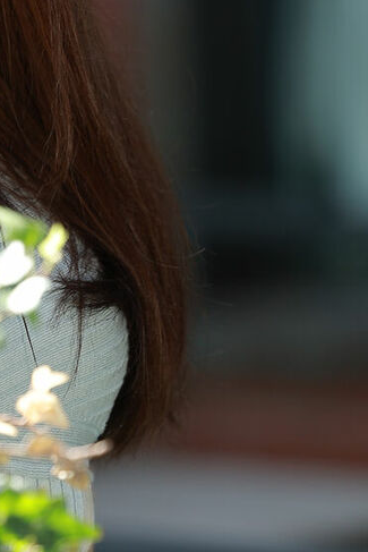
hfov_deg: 2.6
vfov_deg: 3.9
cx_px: -206
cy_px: 48
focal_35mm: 524
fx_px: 8028
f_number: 2.8
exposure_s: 1/250
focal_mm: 163
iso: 100
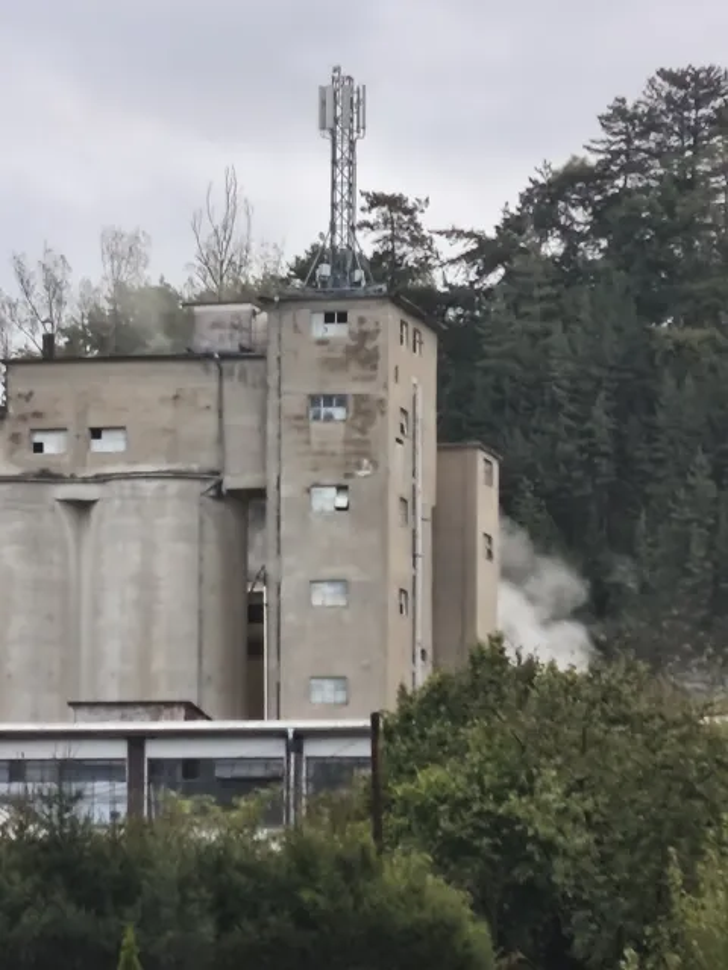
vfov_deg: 12.4
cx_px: 364
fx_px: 4459
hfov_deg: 9.3
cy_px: 485
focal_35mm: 159
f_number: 1.65
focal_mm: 6.18
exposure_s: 1/185
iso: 50
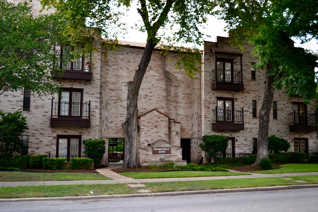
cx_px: 159
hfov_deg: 53.1
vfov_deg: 36.9
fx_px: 318
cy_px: 106
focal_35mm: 36
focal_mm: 24
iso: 100
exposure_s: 1/160
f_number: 4
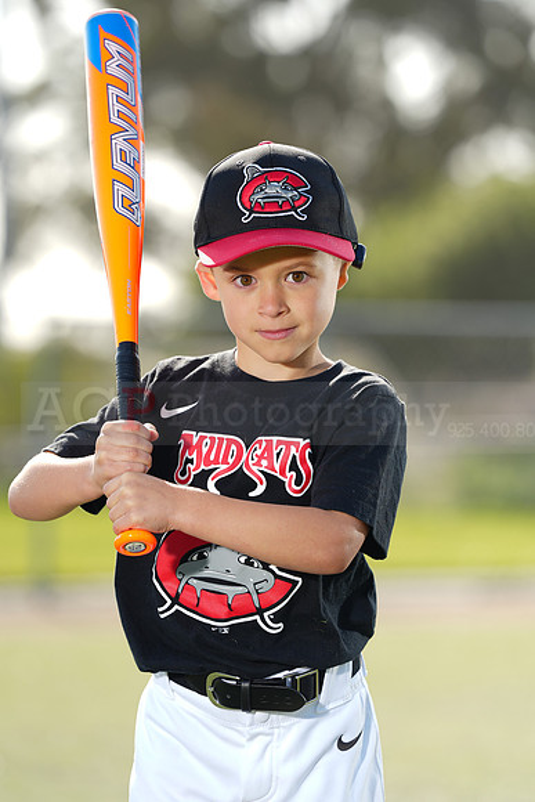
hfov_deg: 6.9
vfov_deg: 10.3
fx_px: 4455
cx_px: 268
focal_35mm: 200
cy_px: 401
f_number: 4.5
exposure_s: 1/250
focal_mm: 200
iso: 64
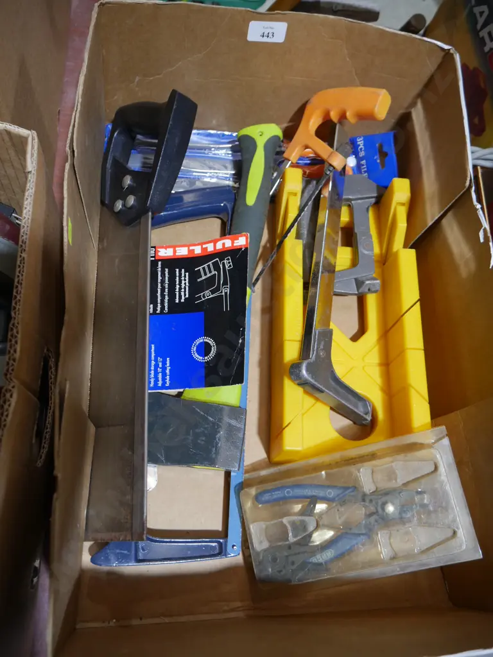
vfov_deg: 63.4
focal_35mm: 28
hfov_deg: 49.7
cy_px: 328
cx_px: 246
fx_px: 532
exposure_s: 1/60
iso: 320
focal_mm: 14
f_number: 3.5
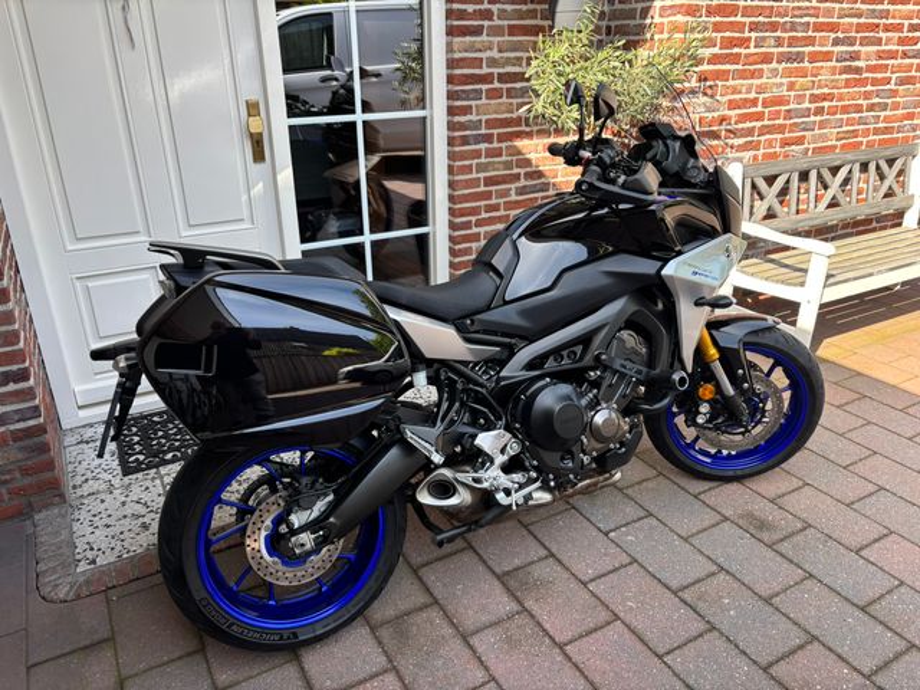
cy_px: 345
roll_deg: +0.1
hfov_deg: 67.3
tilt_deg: -23.6
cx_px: 460
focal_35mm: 26
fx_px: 691
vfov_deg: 53.1
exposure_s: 1/250
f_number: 1.6
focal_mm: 5.96
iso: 40
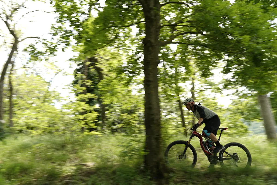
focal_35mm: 30
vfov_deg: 43.6
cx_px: 138
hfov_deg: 61.9
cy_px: 92
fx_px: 231
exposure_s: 1/80
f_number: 3.5
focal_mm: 30
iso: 50
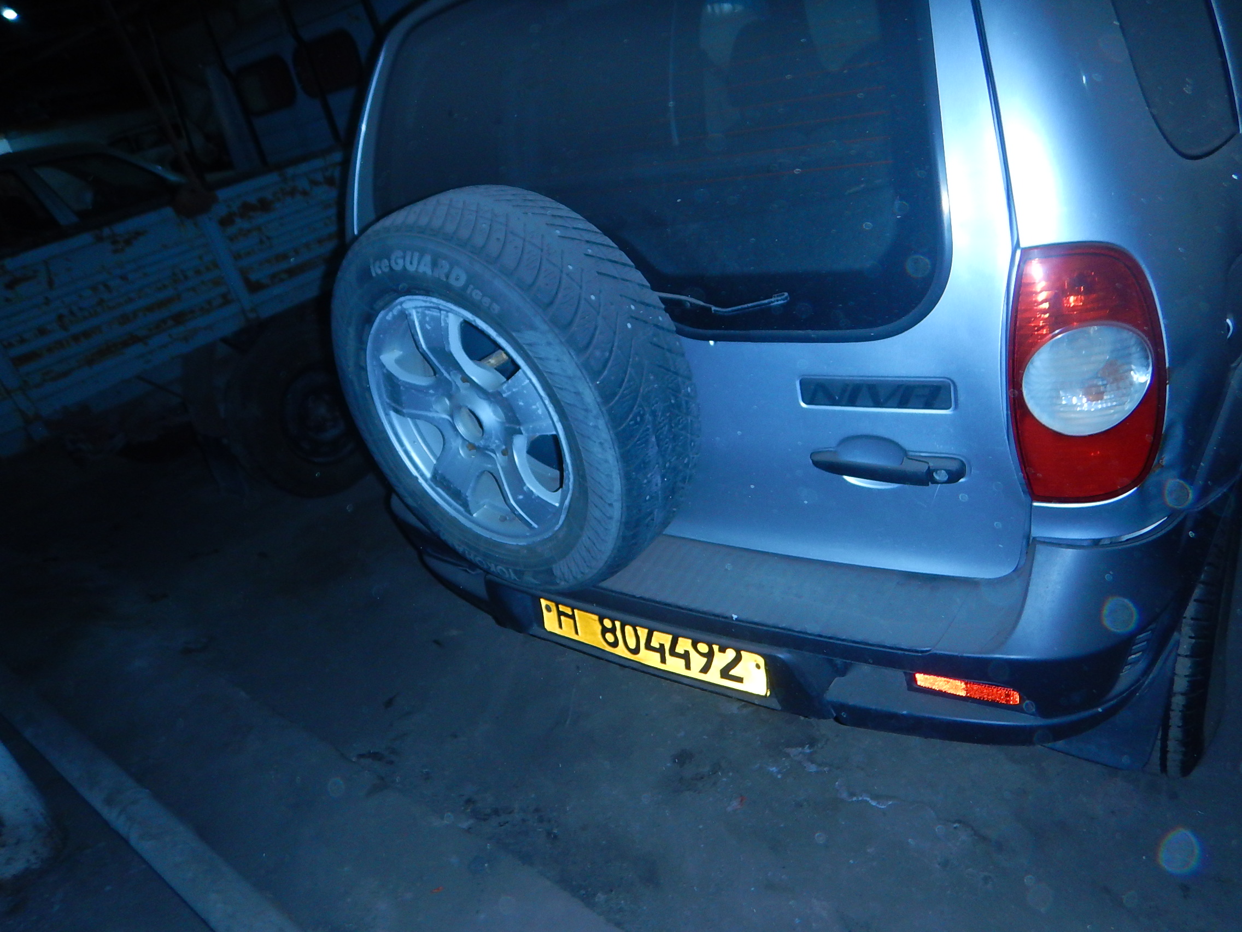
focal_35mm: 24
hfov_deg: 71.6
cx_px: 621
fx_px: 861
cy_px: 466
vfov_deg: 56.8
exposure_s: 1/30
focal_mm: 4.3
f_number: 2.8
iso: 200
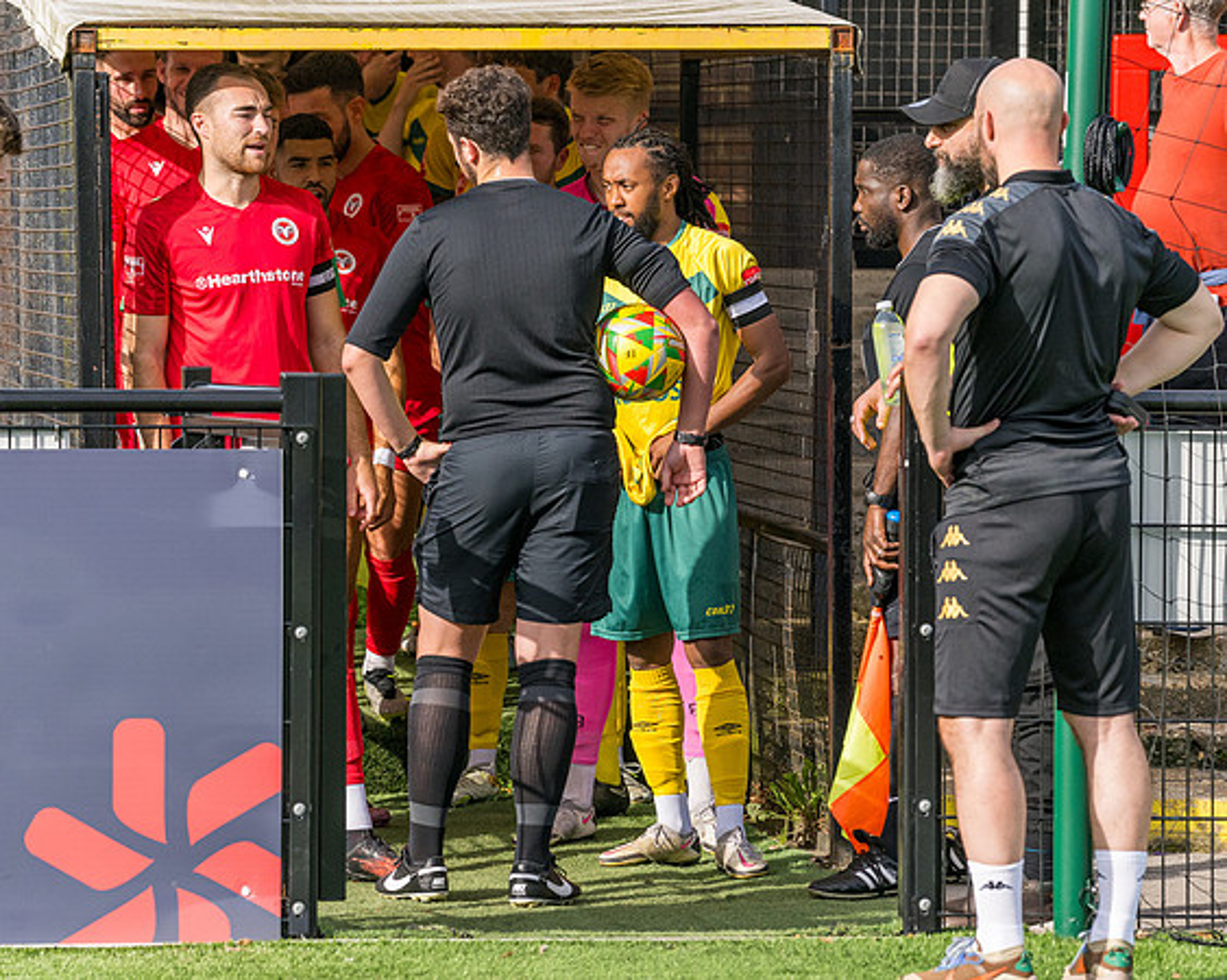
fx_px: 8262
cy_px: 490
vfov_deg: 6.8
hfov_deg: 8.5
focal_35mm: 228
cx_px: 571
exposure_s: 1/2000
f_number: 5
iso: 400
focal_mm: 135
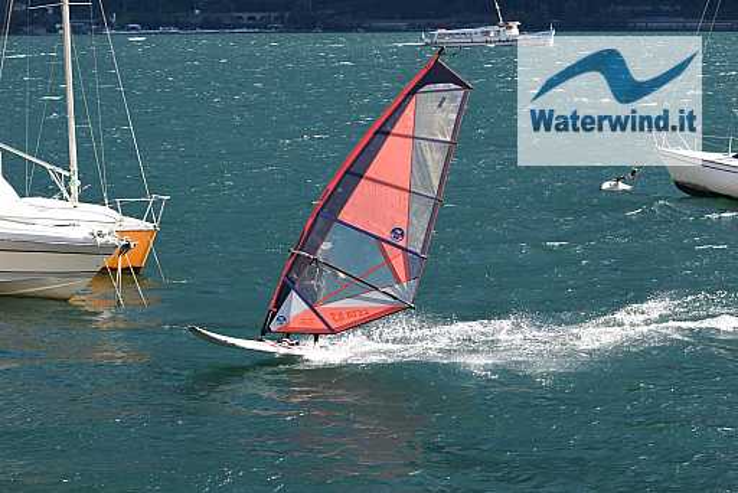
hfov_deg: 19.4
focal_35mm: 105
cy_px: 246
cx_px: 369
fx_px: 2154
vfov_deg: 13.1
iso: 280
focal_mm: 70
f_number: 5.6
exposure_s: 1/500
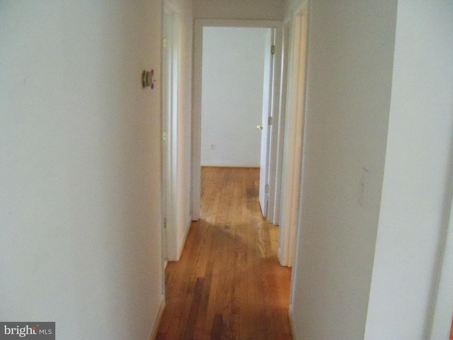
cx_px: 226
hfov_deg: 52.6
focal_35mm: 35
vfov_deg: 40.7
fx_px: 458
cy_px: 170
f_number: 3.5
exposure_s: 1/80
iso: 1600
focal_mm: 6.2
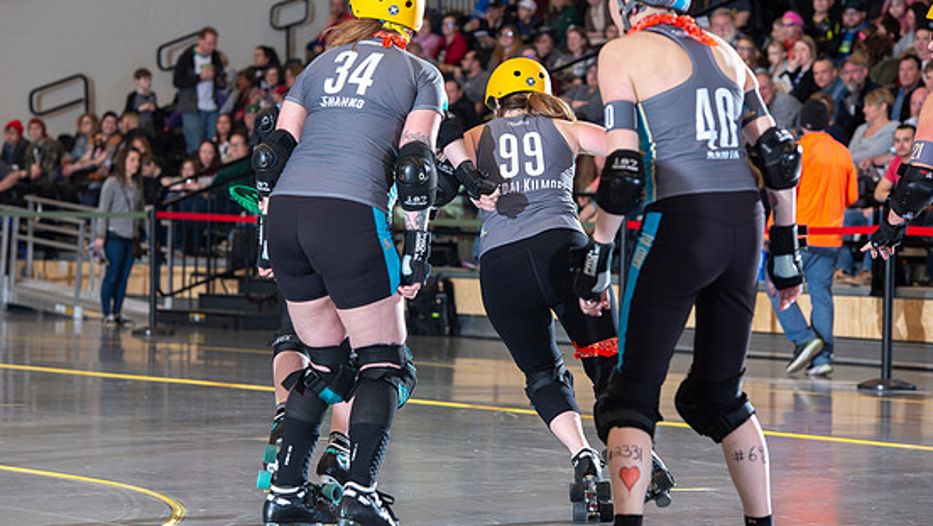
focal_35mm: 154
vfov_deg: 7.9
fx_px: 3811
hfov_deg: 14.0
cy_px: 243
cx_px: 446
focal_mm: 140
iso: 640
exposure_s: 1/160
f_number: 5.6
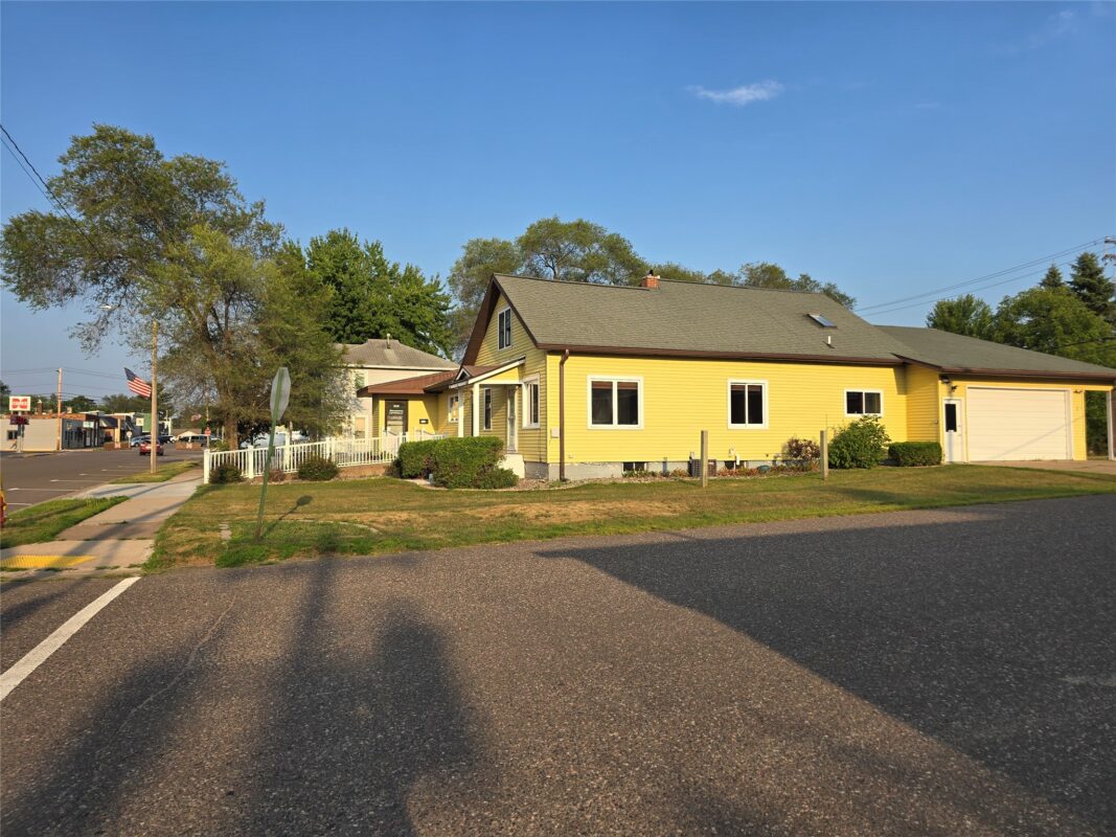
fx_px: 741
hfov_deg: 73.9
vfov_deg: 58.9
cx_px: 558
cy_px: 418
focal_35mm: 23
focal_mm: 6.3
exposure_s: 1/554
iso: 12
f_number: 1.7
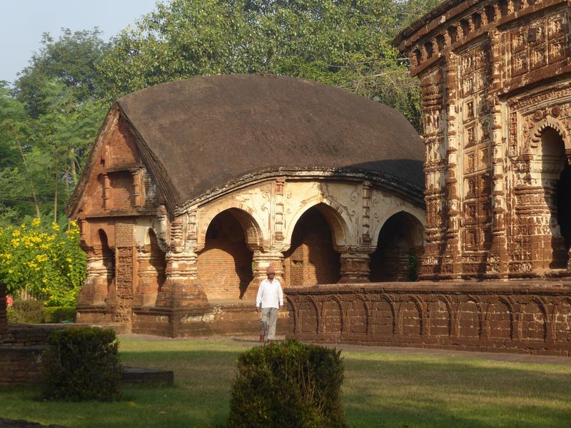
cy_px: 214
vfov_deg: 11.7
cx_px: 286
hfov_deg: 15.5
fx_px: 2095
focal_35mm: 127
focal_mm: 20.6
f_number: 5.1
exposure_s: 1/160
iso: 80
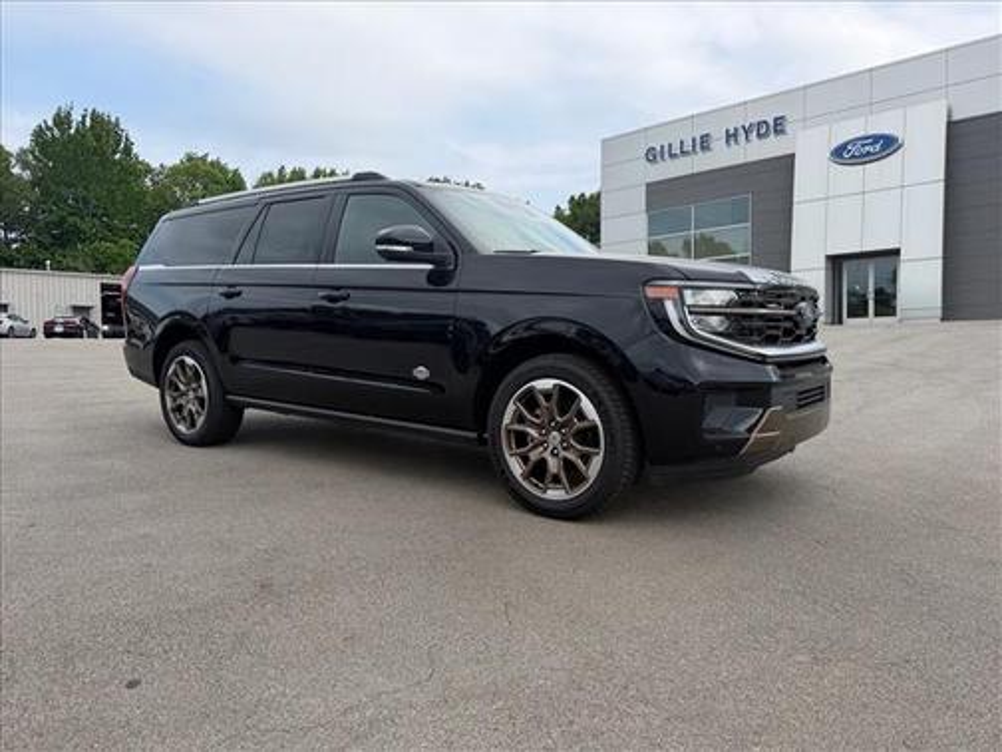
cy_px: 376
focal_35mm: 24
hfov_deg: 71.6
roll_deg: +0.9
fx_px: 695
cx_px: 501
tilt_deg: -1.4
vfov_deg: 56.8
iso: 80
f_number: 1.78
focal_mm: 6.76
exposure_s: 1/2110
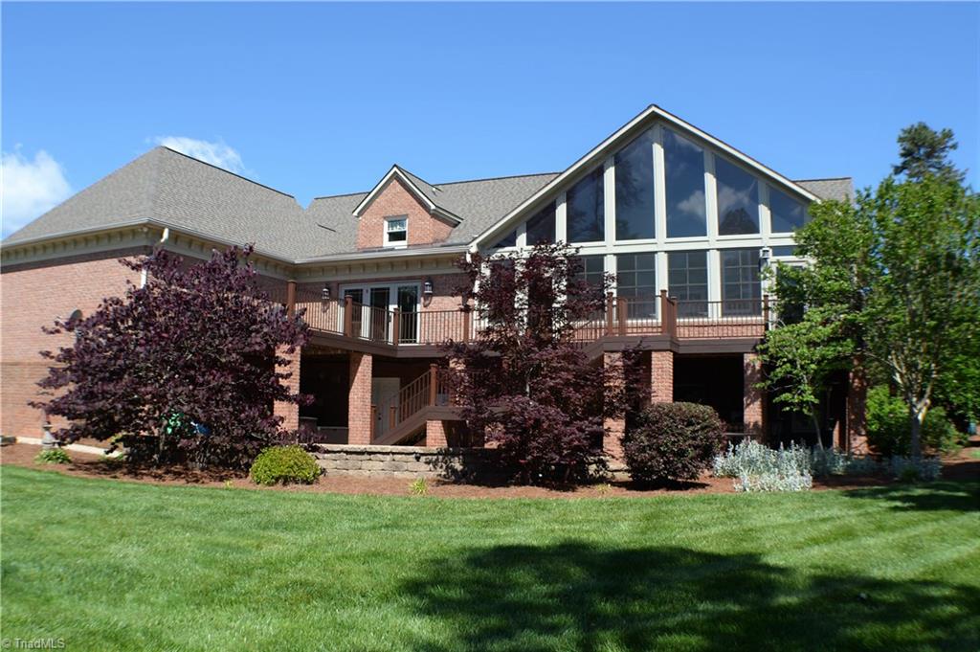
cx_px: 490
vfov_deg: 30.8
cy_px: 326
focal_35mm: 44
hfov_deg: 45.0
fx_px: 1183
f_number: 7.1
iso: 100
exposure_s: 1/200
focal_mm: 29
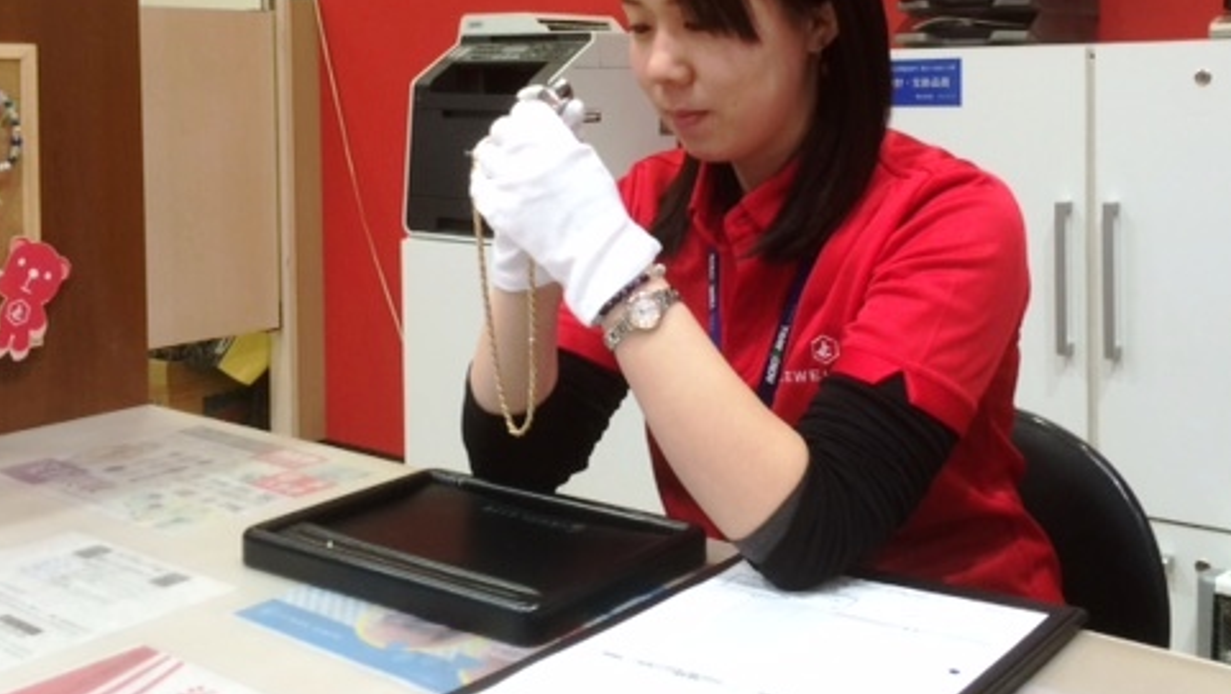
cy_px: 131
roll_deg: +1.8
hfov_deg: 48.3
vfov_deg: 27.8
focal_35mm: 42
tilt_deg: -4.0
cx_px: 655
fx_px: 1371
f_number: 2.2
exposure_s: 1/30
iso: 64
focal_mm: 4.15
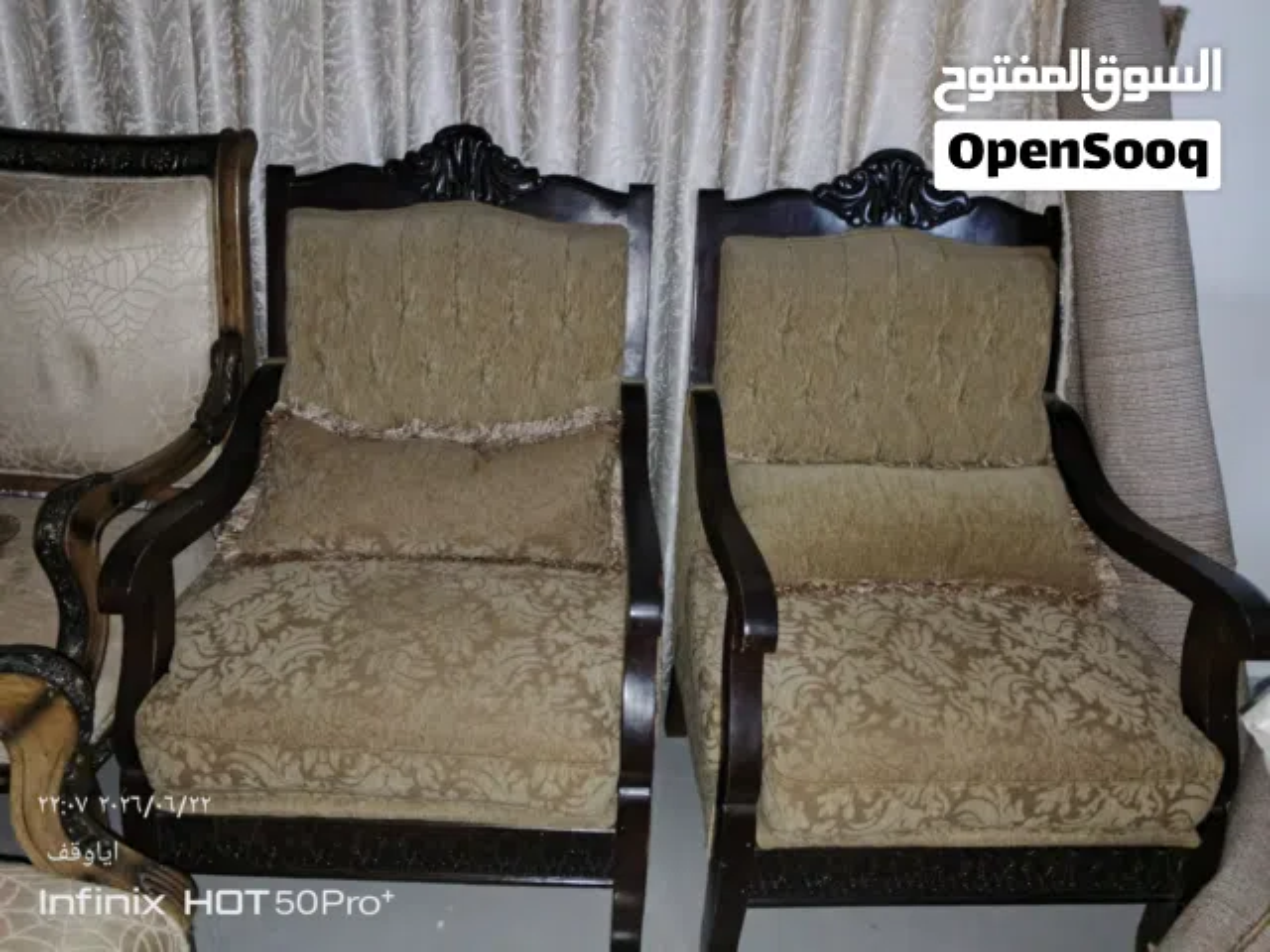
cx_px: 635
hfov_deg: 73.9
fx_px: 844
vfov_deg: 58.9
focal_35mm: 23
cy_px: 476
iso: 3518
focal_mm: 4.09
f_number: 1.6
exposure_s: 1/14.3
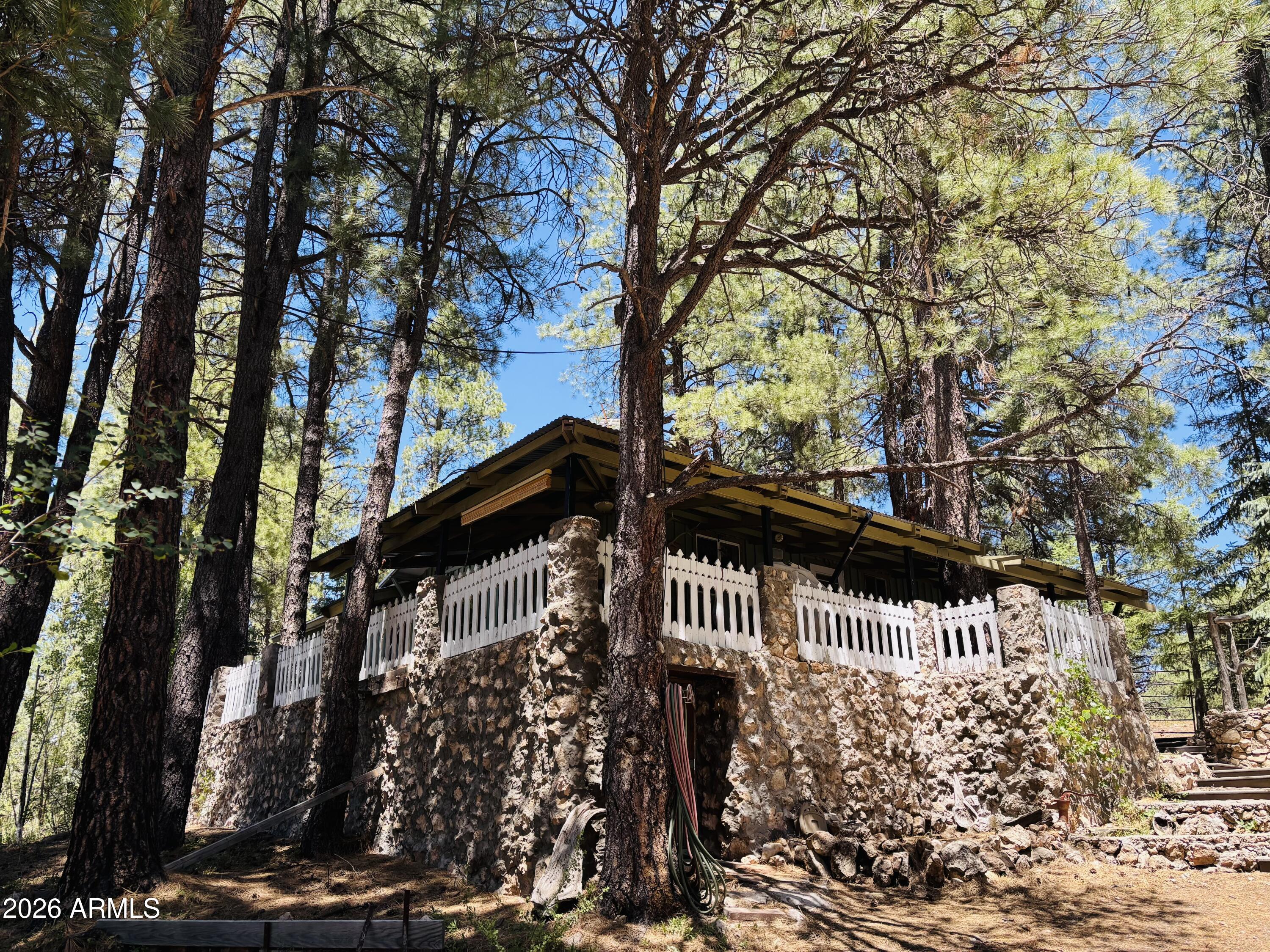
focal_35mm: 26
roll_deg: +0.6
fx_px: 954
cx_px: 635
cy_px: 476
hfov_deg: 67.3
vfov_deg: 53.1
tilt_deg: +20.3
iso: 50
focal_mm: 5.96
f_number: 1.6
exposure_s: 1/615
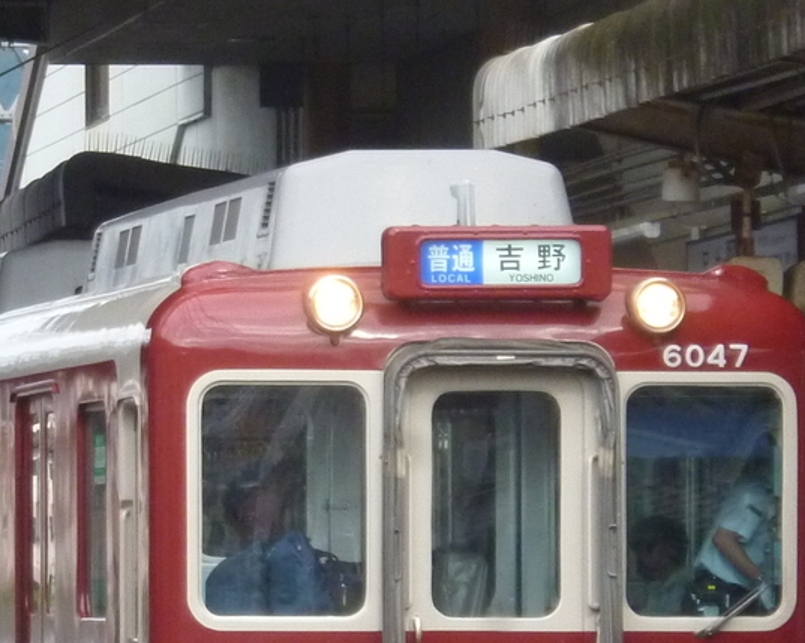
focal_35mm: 336
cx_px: 117
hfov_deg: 5.8
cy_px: 553
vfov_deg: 4.6
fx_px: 8001
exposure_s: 1/125
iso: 320
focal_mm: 20
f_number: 6.5
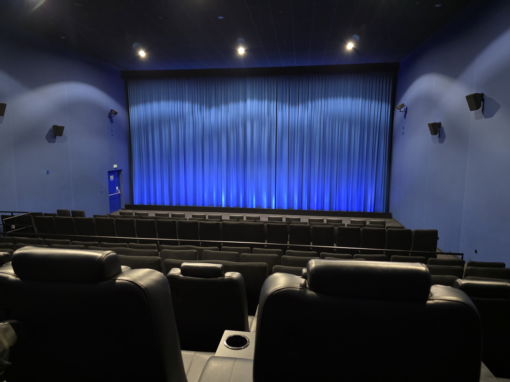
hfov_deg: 73.9
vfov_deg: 58.9
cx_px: 255
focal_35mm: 23
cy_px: 191
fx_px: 339
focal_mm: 6.3
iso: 1600
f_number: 1.7
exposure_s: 1/20
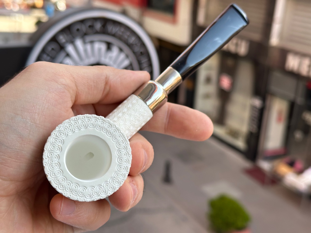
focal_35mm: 48
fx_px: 431
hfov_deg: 39.7
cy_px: 116
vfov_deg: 30.3
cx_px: 156
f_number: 1.78
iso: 64
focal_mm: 6.86
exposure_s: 1/437
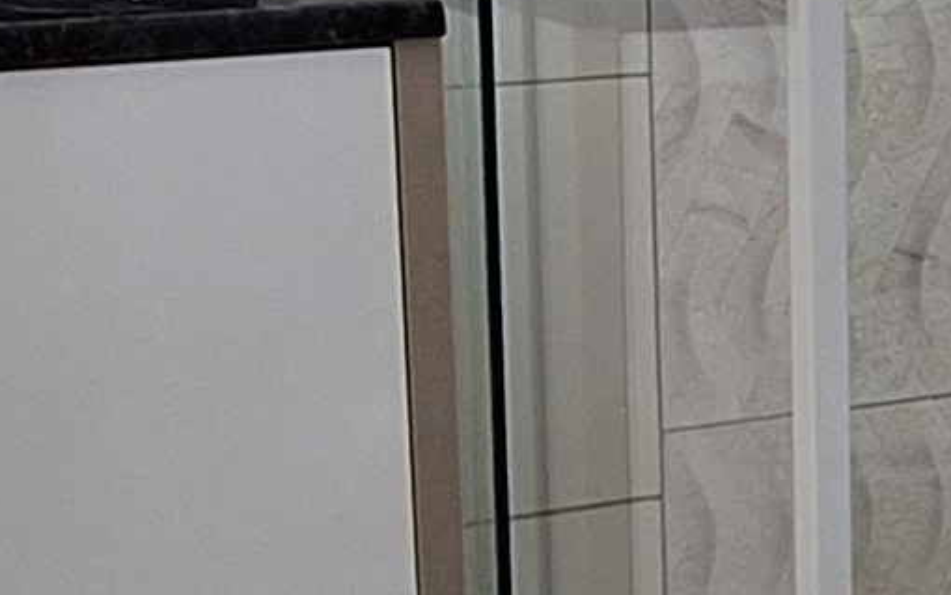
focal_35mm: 108
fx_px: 2800
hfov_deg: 17.3
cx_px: 1432
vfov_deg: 12.1
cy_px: 159
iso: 64
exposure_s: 1/60
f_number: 2.2
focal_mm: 1.74
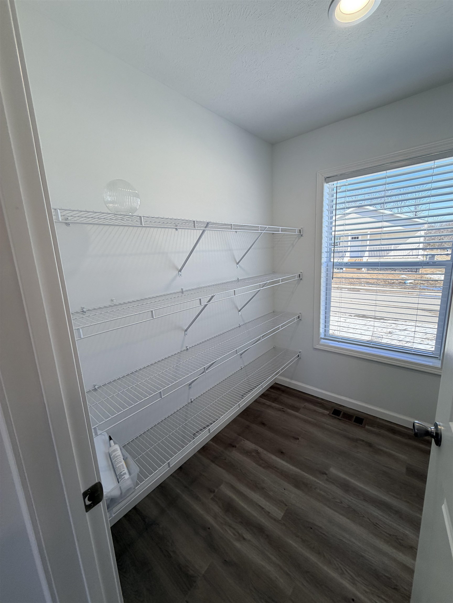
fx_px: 244
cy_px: 302
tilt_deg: -11.2
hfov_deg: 85.7
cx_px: 226
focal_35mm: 14
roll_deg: +2.4
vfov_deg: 102.1
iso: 50
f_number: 2.2
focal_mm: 2.22
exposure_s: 1/120
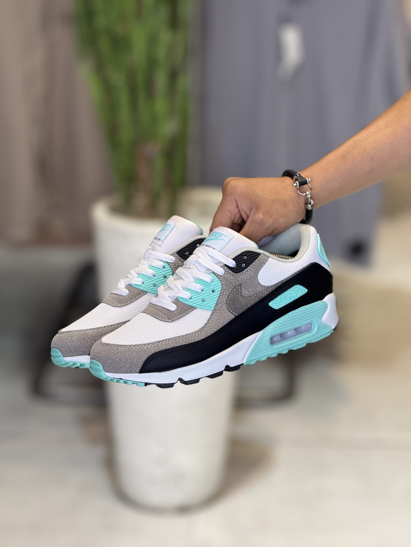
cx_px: 206
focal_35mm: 120
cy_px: 274
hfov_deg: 12.3
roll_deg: -0.9
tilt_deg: -14.5
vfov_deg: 16.4
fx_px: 1900
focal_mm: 15.66
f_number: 2.8
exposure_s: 1/100
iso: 80
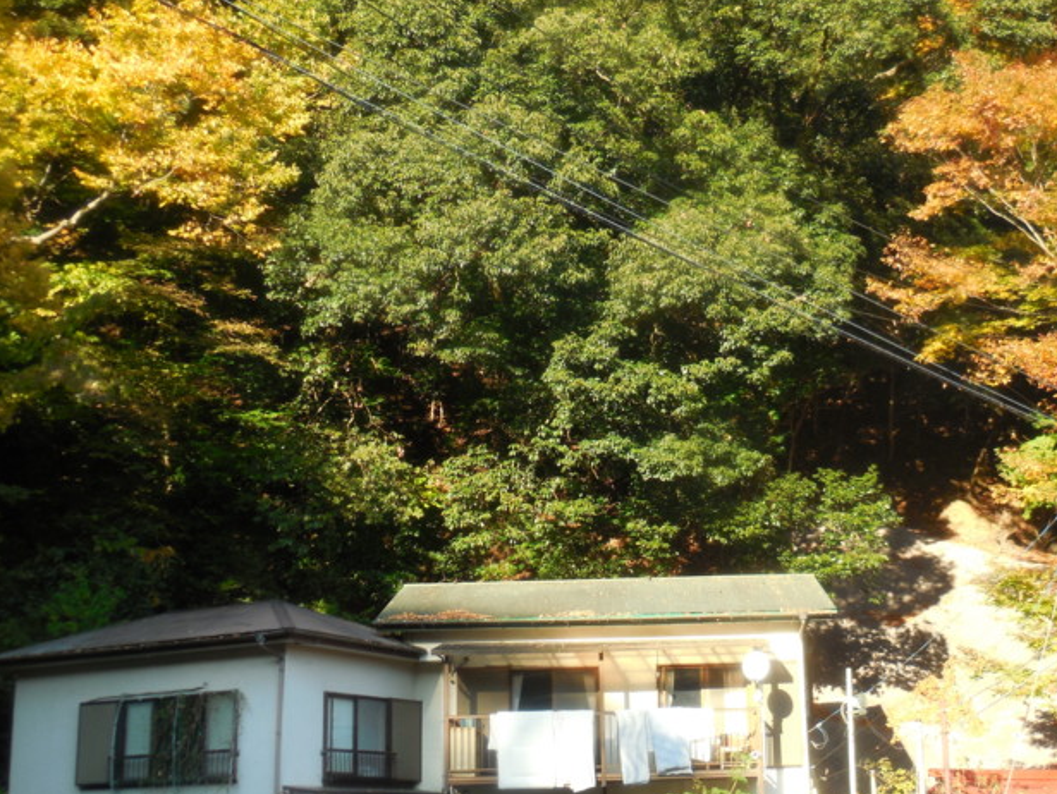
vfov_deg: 28.0
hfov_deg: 36.6
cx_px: 653
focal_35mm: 52
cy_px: 495
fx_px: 1589
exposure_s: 1/160
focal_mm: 7.1
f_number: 3.6
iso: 125
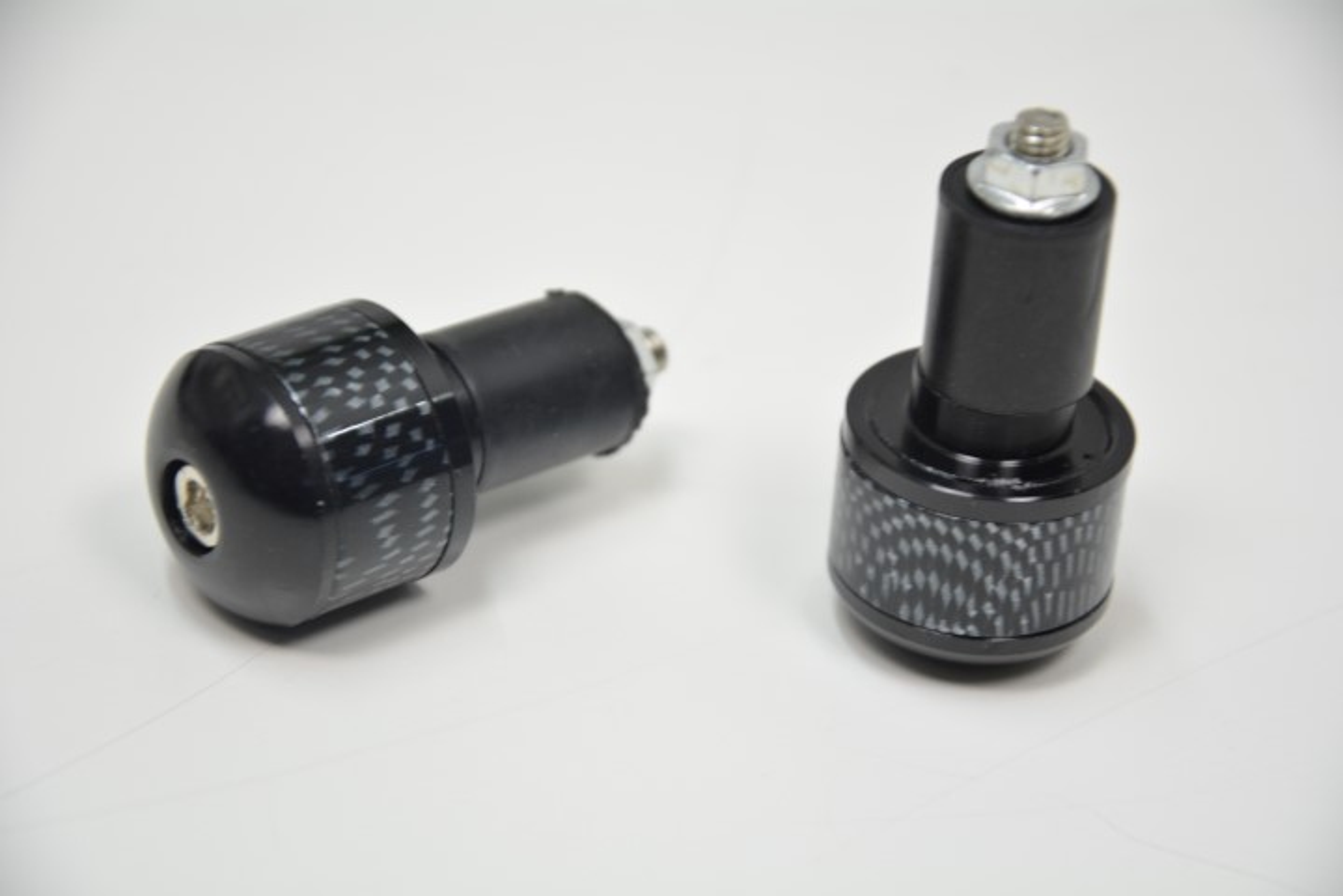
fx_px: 5148
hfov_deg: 14.9
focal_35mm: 138
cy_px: 448
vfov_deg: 9.9
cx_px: 672
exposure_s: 1/30
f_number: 5.6
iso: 800
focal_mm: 92
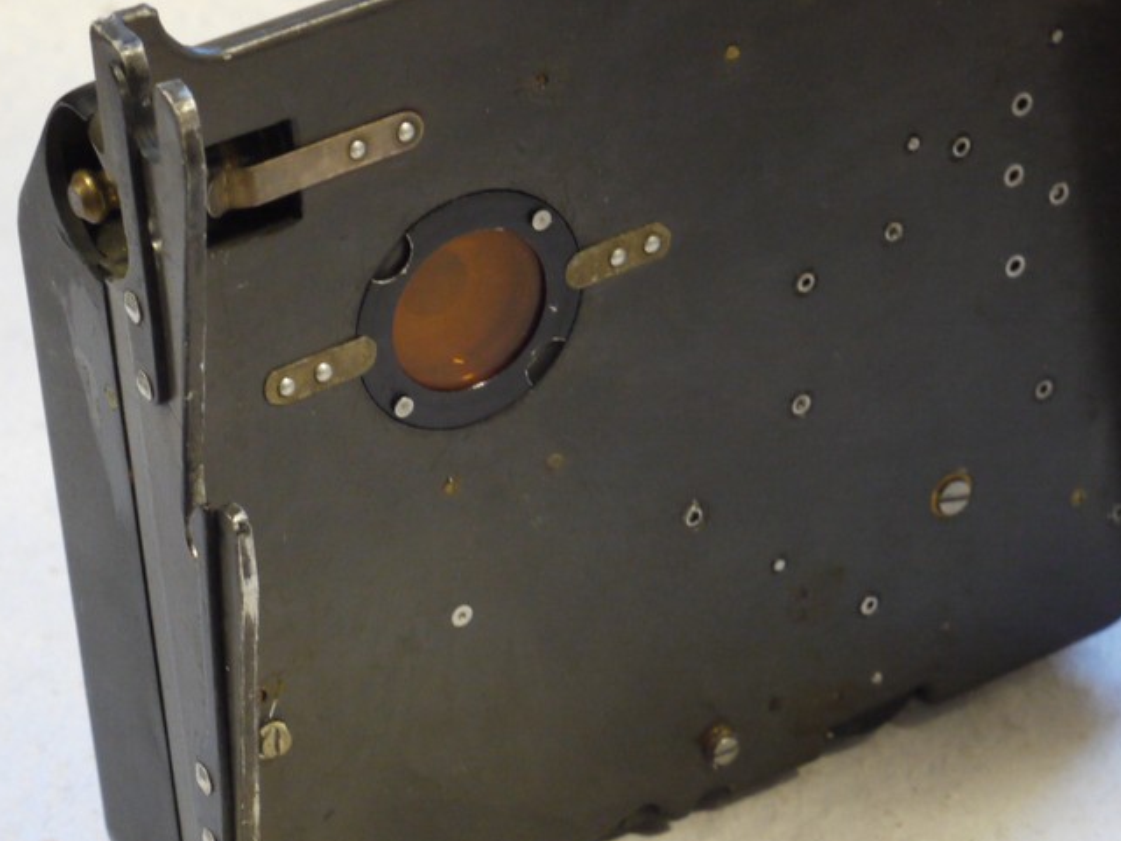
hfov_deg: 13.2
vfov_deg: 9.9
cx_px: 615
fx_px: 4858
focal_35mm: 150
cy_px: 366
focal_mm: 40
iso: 800
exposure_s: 1/8
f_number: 8
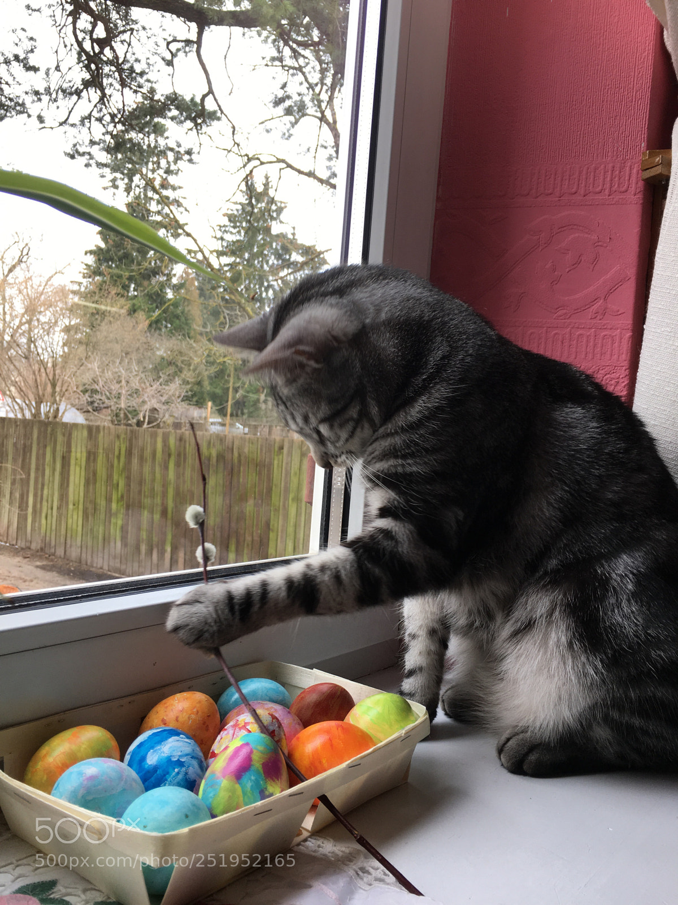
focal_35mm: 29
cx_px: 339
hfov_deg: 48.2
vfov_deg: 61.7
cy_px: 452
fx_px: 757
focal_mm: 4.15
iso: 25
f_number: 2.2
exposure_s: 1/50
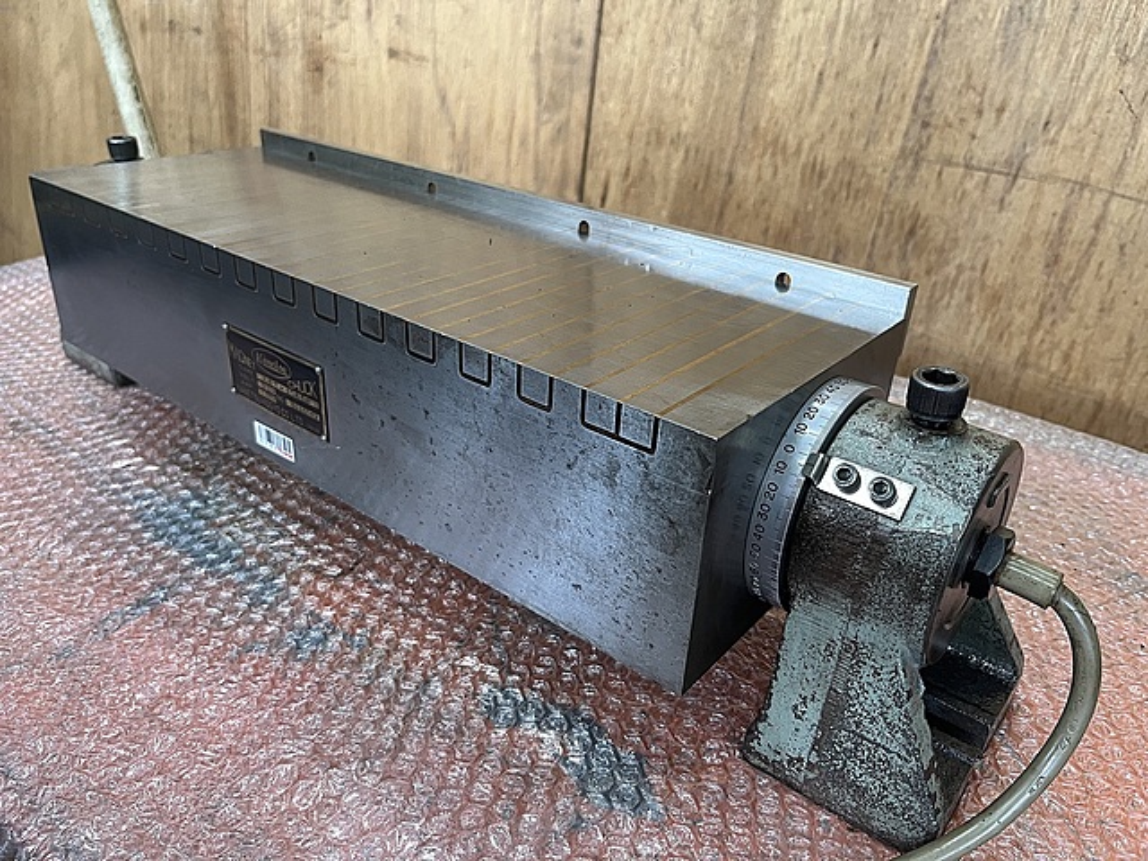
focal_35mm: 26
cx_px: 574
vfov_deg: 53.1
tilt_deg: -30.8
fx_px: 862
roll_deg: -0.1
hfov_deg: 67.3
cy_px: 430
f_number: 1.6
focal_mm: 5.1
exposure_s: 1/72
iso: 125
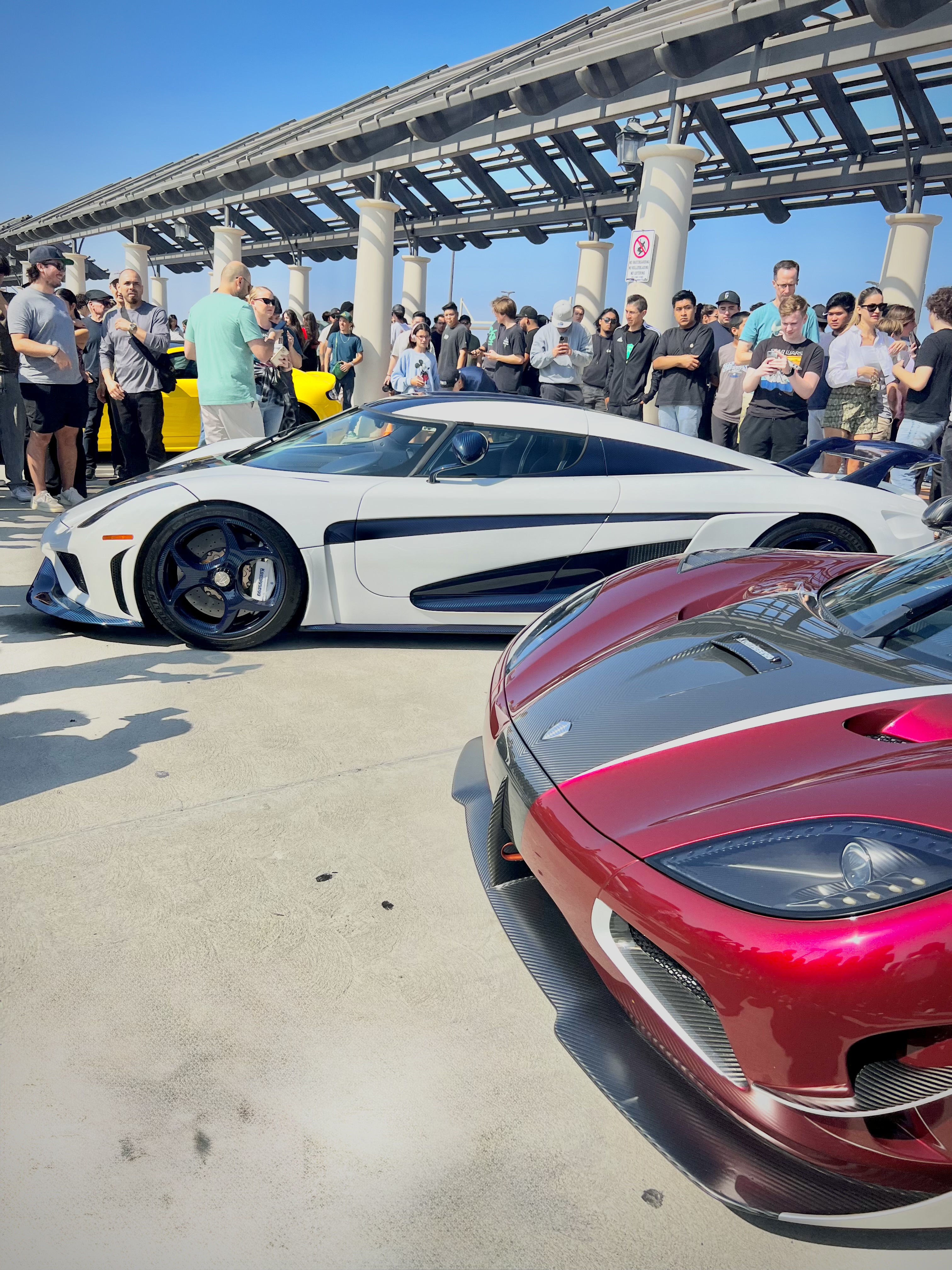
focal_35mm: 26
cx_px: 476
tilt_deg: -13.6
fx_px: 953
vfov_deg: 67.3
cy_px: 635
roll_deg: -4.6
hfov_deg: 53.1
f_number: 1.5
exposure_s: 1/6579
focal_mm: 5.7
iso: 50
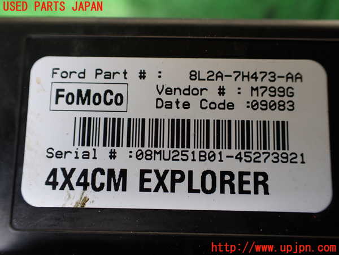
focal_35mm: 30
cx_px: 170
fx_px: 294
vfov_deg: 46.8
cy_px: 128
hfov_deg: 60.0
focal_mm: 5.4
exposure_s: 1/125
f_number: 2.3
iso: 125
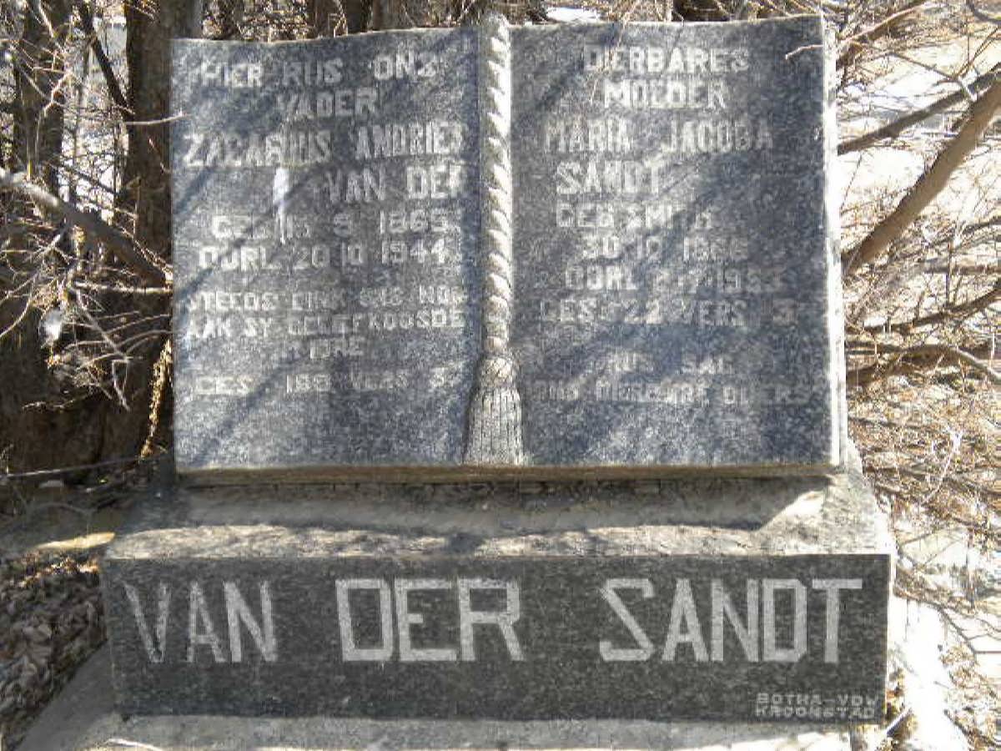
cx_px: 500
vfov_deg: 28.0
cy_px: 376
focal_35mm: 52
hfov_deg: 36.8
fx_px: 1504
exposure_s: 1/156
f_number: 3.9
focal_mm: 9.3
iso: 80
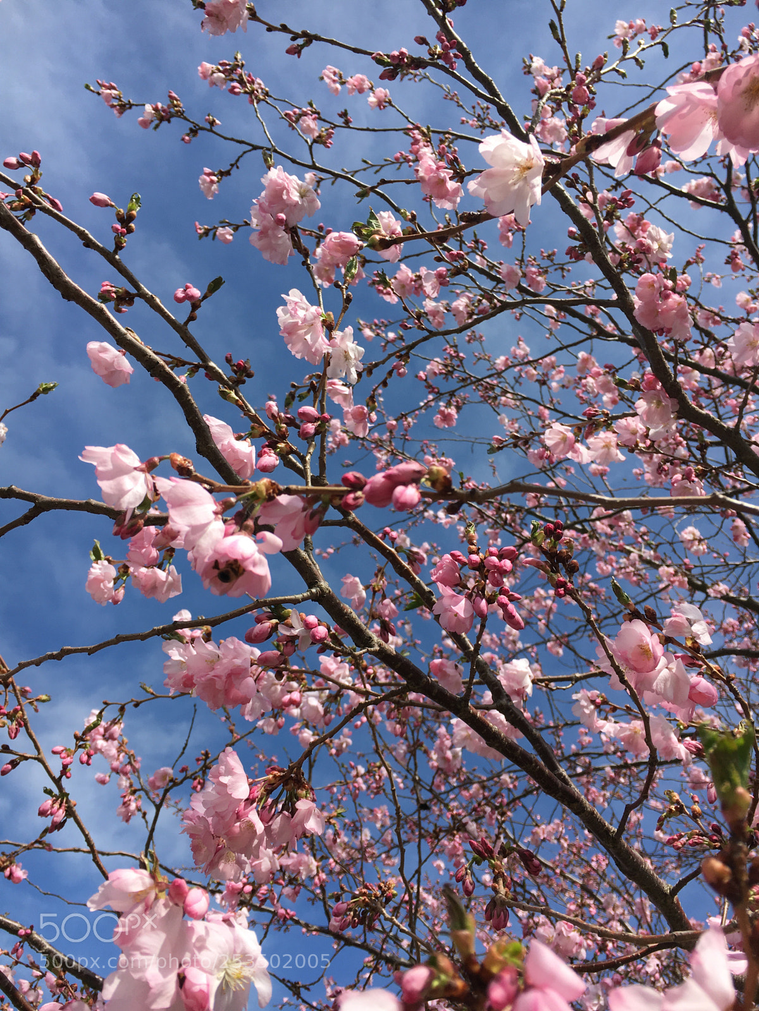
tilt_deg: +60.3
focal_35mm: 29
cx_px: 380
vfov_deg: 61.7
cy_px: 506
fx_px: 848
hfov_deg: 48.2
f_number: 2.2
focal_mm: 4.15
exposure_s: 1/1603
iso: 25
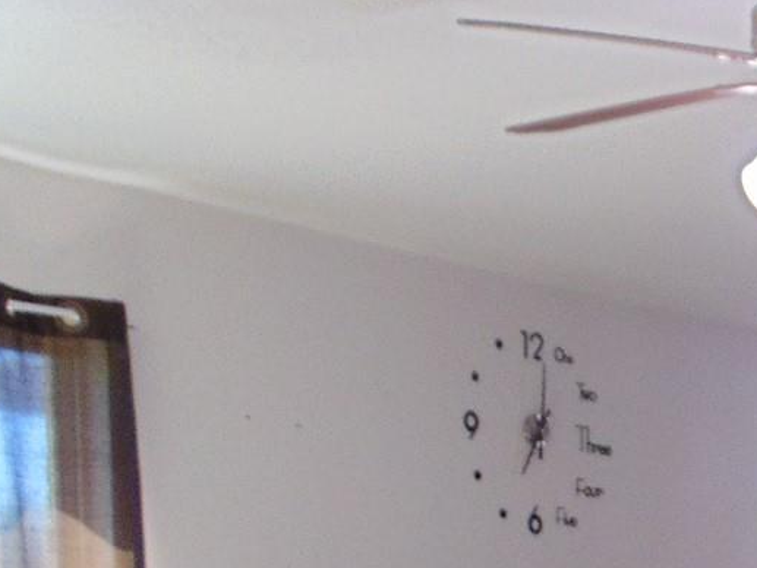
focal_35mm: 99
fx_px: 2165
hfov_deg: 17.7
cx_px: 1152
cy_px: 815
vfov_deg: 14.1
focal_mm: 4.5
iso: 100
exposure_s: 1/30
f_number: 3
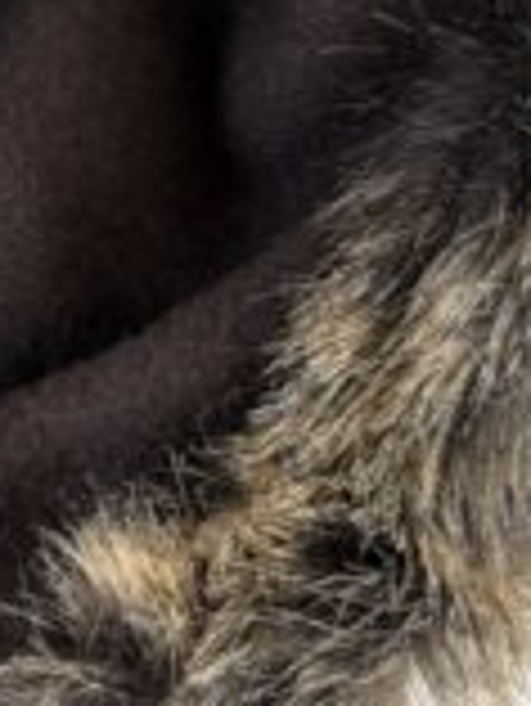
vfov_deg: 16.1
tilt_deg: -76.6
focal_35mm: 122
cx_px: -513
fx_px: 2492
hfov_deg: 11.1
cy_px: 198
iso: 64
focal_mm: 6.76
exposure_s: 1/100
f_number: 1.78
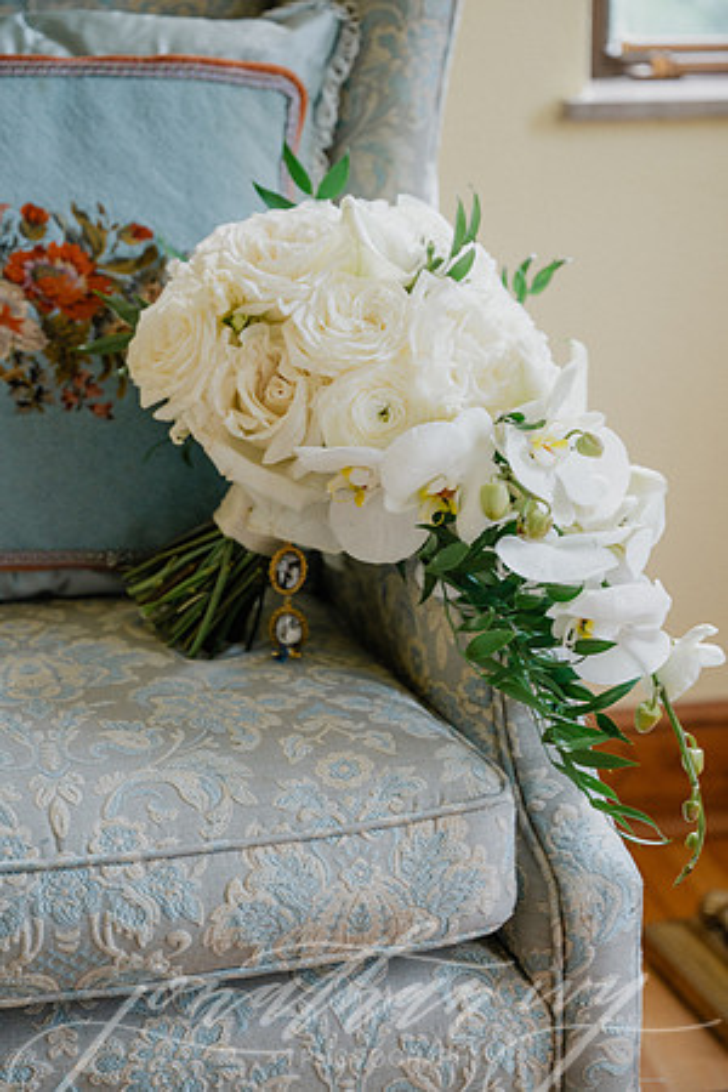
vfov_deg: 29.7
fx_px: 2063
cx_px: 364
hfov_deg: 20.0
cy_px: 546
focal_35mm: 68
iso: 400
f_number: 3.5
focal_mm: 68
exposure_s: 1/125
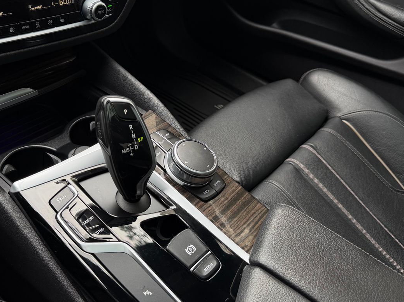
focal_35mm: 37
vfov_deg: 38.5
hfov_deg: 49.7
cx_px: 154
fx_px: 432
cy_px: 118
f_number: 1.78
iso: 100
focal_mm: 6.76
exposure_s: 1/188
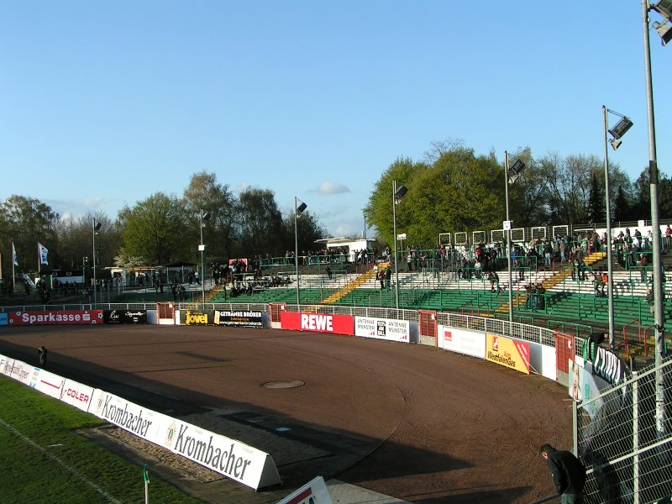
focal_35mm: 38
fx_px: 738
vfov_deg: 37.7
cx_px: 336
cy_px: 252
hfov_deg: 49.0
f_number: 5.6
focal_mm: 5.8
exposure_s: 1/200
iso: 50
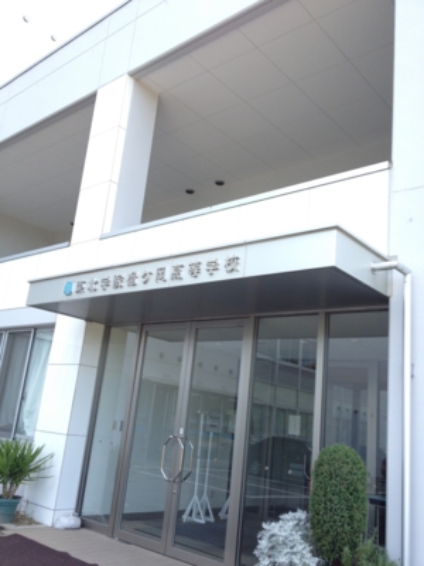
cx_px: 212
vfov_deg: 52.6
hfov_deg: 40.7
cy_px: 283
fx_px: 572
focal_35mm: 35
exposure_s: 1/186
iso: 50
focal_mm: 4.28
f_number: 2.4
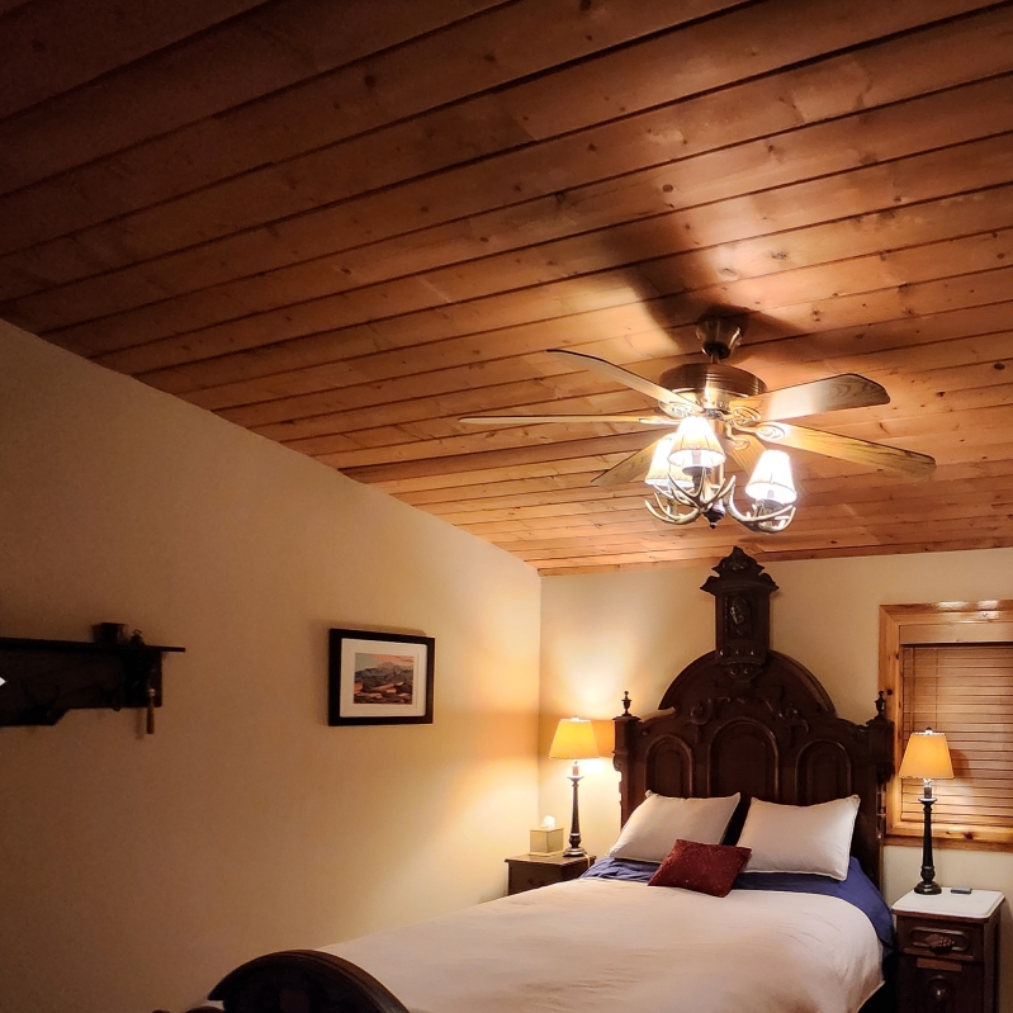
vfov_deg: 64.2
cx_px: 880
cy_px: 729
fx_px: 761
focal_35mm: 23
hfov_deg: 59.0
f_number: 2.2
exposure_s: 1/24
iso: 640
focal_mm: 1.7
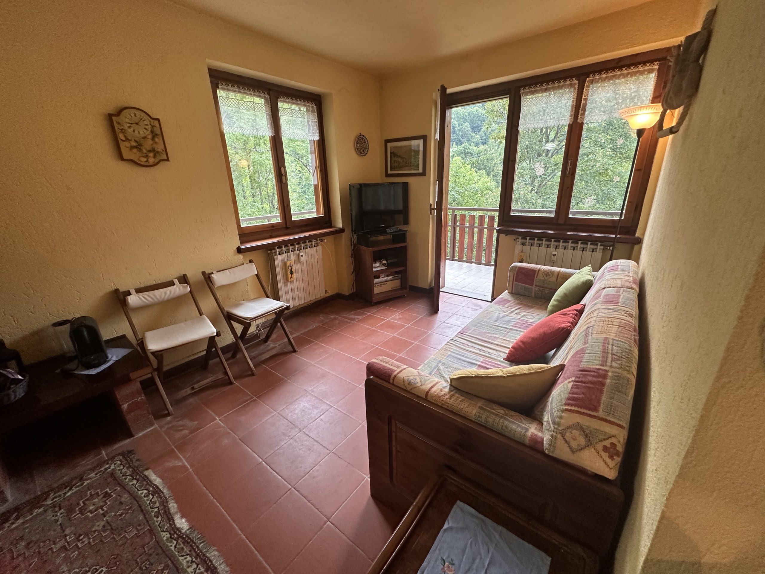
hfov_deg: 102.1
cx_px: 382
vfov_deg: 85.7
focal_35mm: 14
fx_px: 309
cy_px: 287
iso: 250
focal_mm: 2.22
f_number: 2.2
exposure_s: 1/50
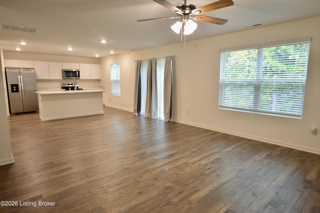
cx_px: 160
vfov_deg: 59.4
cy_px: 106
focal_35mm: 21
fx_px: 186
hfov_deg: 81.3
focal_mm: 14
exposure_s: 1/60
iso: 1000
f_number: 3.5
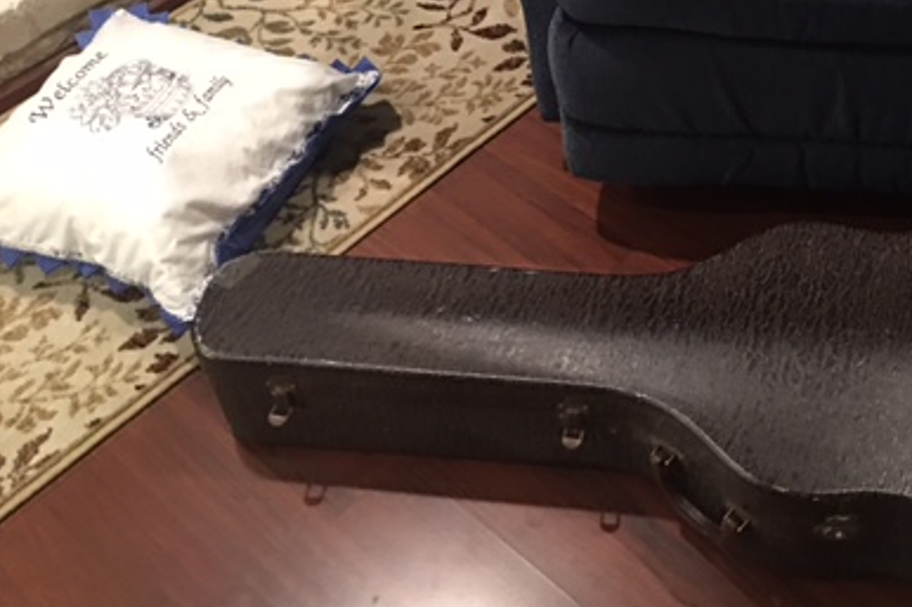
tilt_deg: -46.2
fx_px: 1266
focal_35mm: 50
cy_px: 163
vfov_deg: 26.7
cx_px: 751
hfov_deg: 37.9
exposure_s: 1/4
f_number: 2.2
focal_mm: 4.15
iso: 64
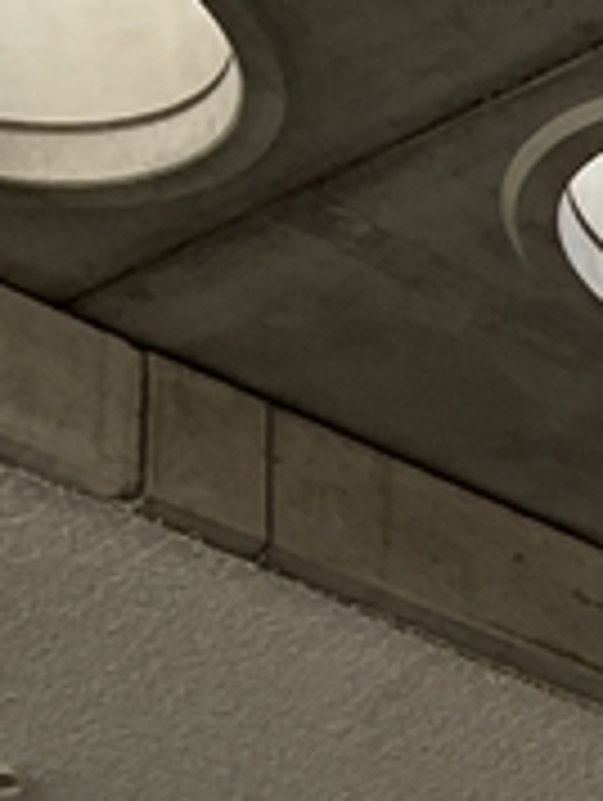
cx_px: 1814
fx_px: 4055
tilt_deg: +5.1
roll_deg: -0.1
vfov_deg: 9.5
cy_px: 2142
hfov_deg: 7.5
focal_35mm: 175
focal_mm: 4.25
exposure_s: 1/121
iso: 64
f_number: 1.8
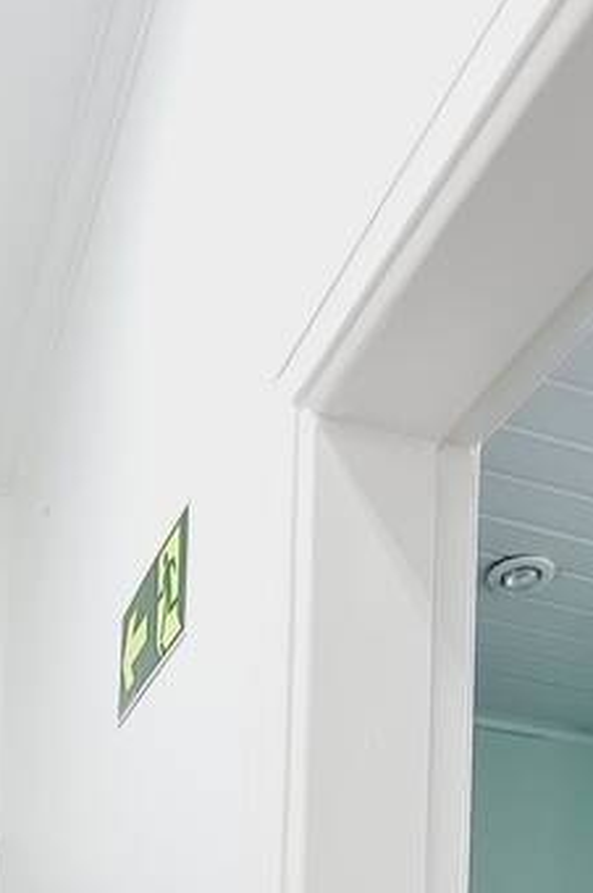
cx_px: 210
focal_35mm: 43
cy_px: 1116
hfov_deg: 30.9
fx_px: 1065
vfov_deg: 34.5
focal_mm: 2.2
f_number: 2.2
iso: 125
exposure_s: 1/60
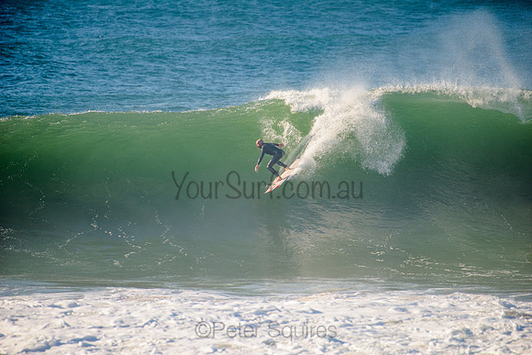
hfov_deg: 4.1
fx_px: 7390
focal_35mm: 500
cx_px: 266
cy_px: 178
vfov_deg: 2.8
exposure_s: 1/1600
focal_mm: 500
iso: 220
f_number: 5.6
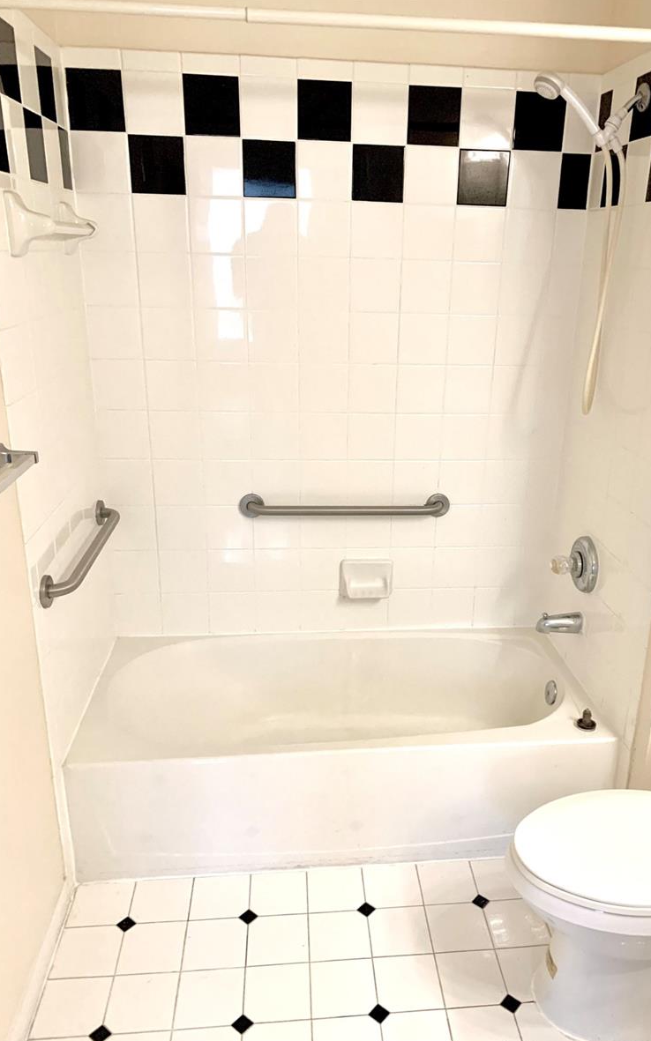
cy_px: 525
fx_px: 795
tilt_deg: -18.6
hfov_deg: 44.4
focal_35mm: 28
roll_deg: -1.0
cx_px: 377
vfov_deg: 66.5
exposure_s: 1/60
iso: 320
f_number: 1.8
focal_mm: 4.25
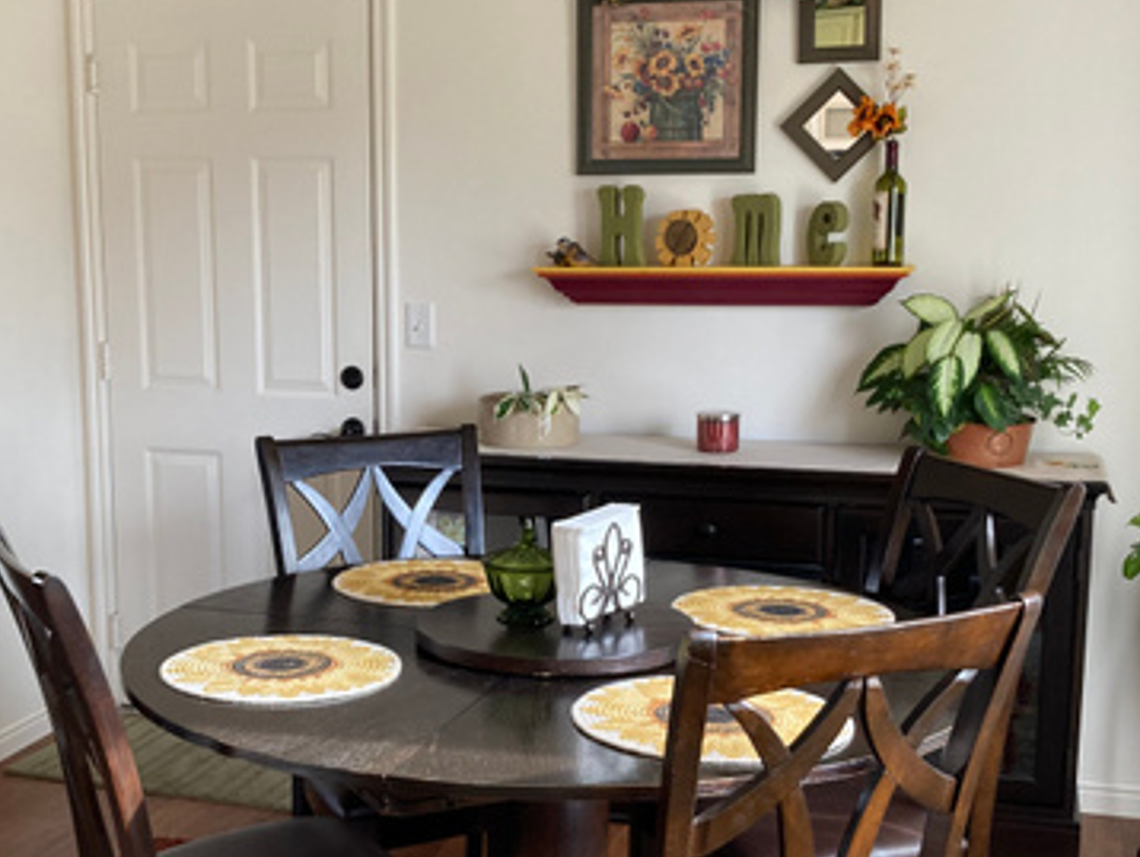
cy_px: 465
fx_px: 1648
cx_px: 452
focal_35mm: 50
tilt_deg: -10.9
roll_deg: -0.5
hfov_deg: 38.0
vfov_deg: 29.1
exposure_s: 1/60
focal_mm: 3.99
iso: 80
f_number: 1.8
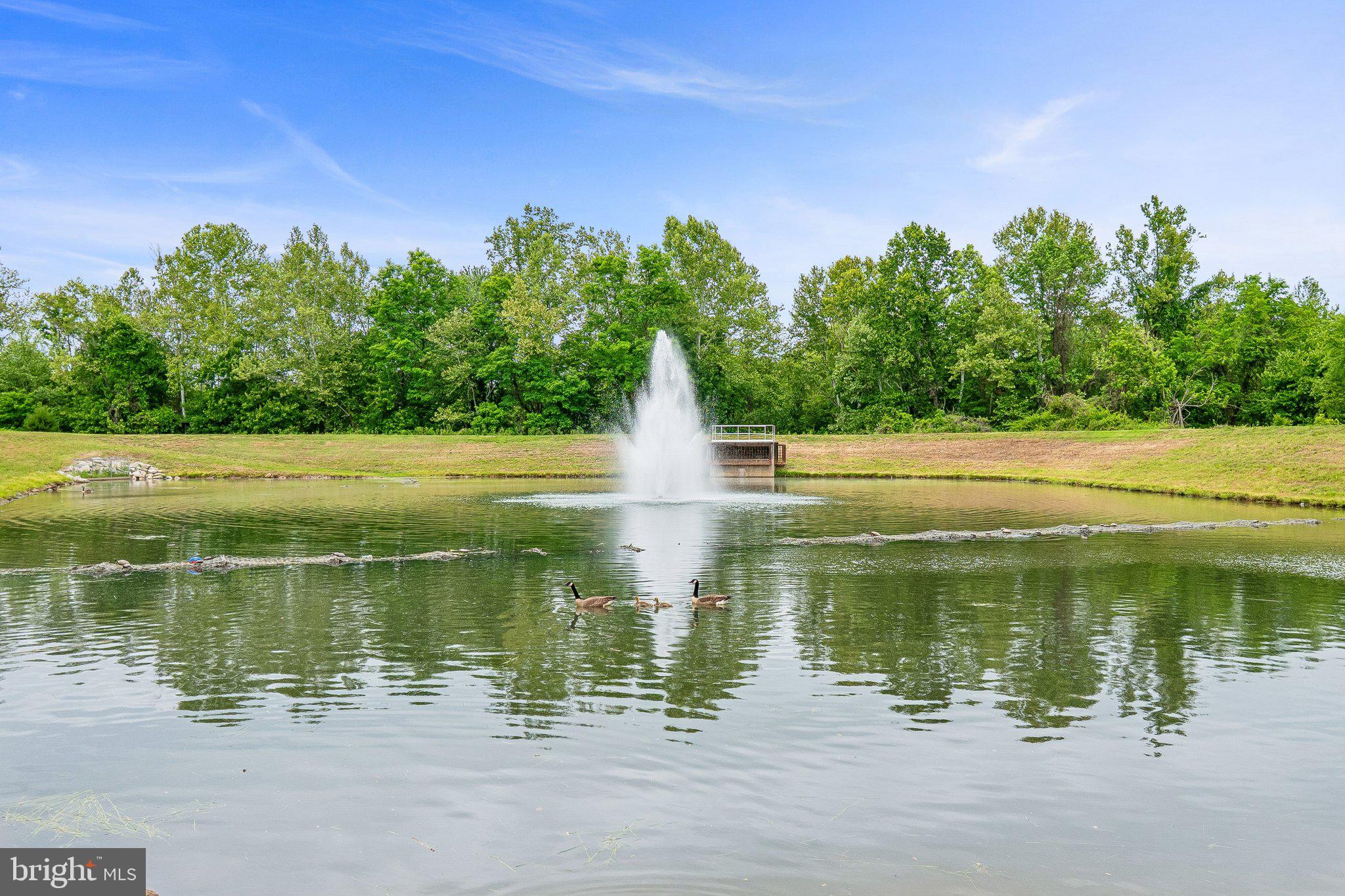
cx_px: 672
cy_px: 448
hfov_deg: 61.9
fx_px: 1121
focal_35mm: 30
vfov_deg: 43.6
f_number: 5.6
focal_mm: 20
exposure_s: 1/400
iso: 400
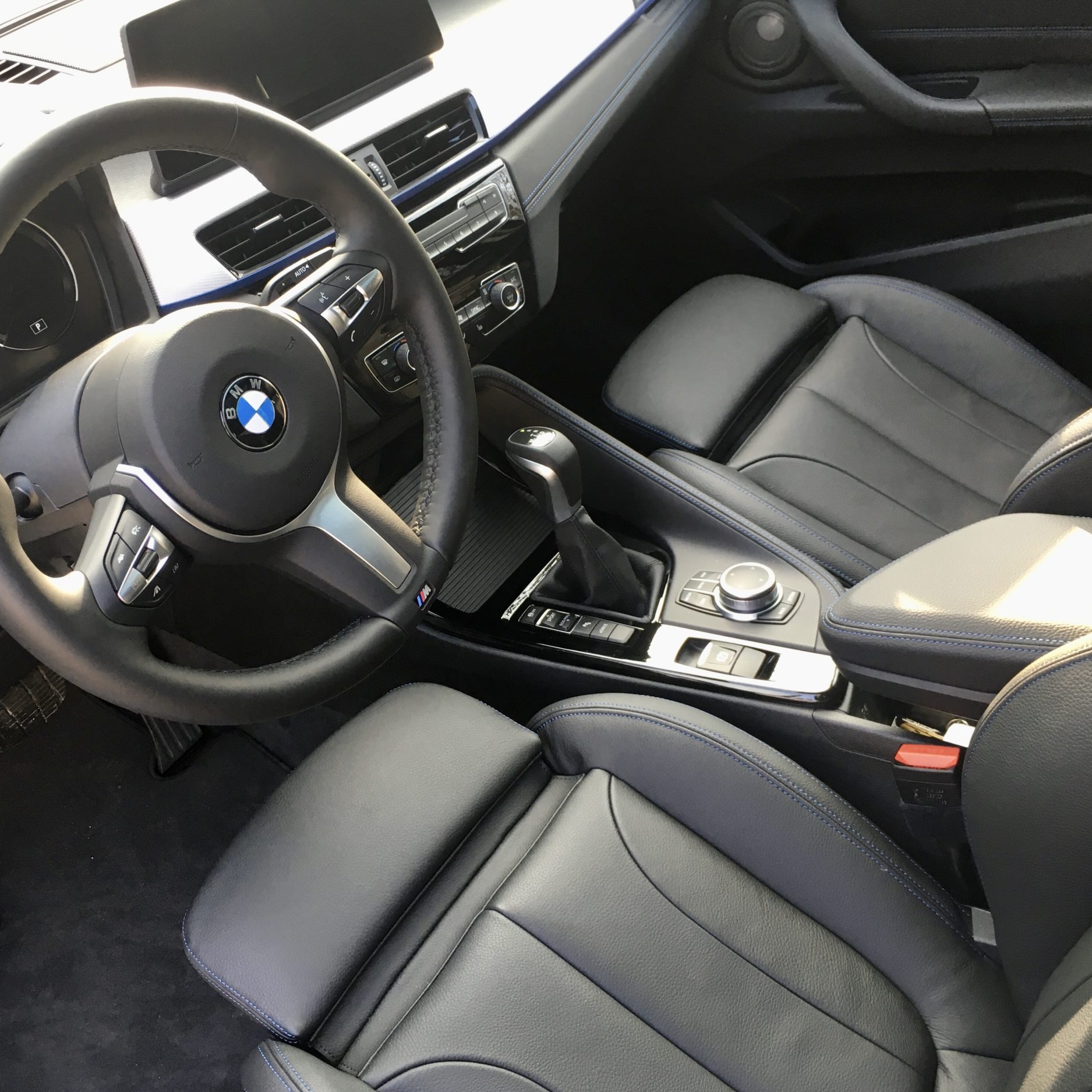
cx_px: 452
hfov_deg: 47.0
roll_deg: +11.5
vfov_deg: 47.2
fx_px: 1249
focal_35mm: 35
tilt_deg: -40.1
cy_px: 557
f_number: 2.2
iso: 32
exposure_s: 1/33
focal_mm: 4.15
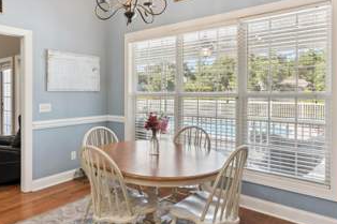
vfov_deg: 49.4
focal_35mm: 26
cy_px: 100
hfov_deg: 69.4
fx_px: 243
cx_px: 161
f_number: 8
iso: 250
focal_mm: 17
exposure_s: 1/25
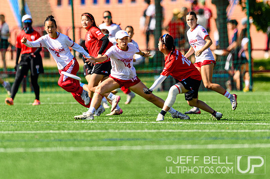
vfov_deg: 2.1
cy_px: 75
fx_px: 4947
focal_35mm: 660
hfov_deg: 3.1
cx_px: 144
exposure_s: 1/1250
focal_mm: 400
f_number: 3.2
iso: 100
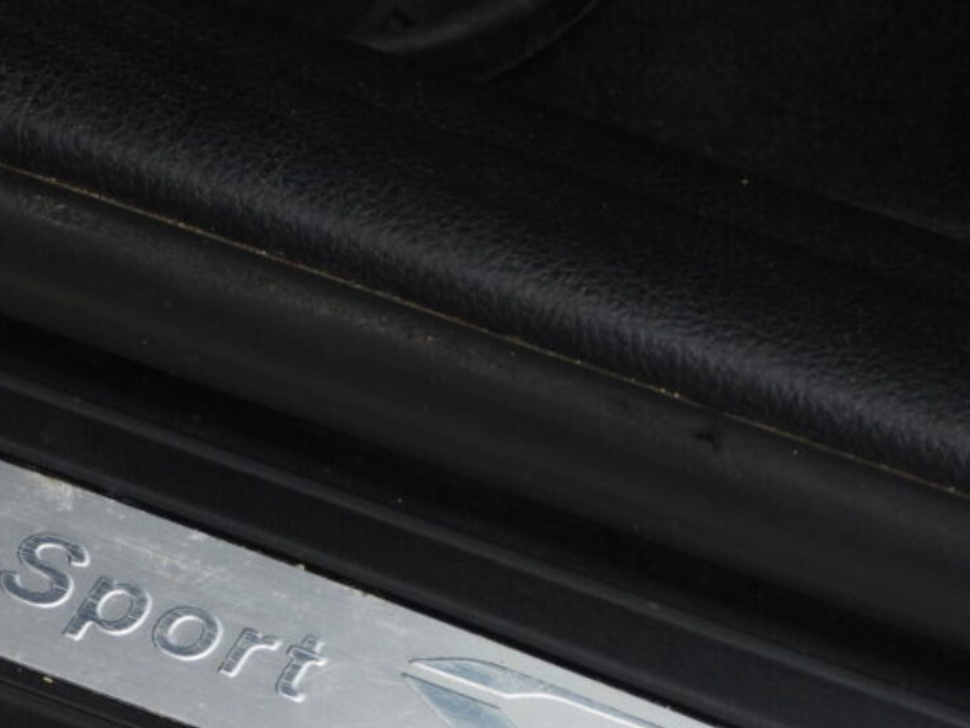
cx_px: -33
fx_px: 8353
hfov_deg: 6.6
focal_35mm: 298
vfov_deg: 5.0
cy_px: 621
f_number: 4
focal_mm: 24.3
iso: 100
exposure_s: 1/200
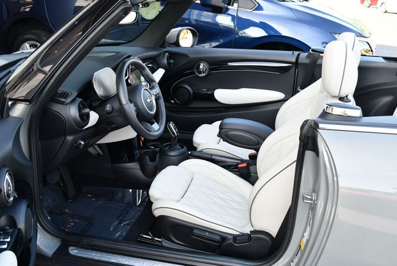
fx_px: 397
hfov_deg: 53.1
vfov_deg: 36.9
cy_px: 133
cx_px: 198
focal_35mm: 36
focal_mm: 18
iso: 400
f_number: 4
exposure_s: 1/250
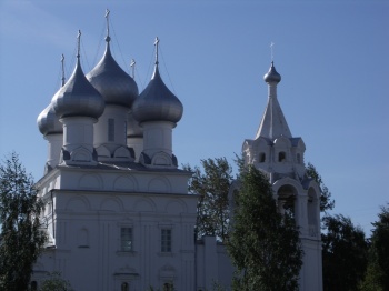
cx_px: 194
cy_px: 146
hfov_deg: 20.0
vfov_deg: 15.1
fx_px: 1101
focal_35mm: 98
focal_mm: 25.3
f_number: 11
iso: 50
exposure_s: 1/160
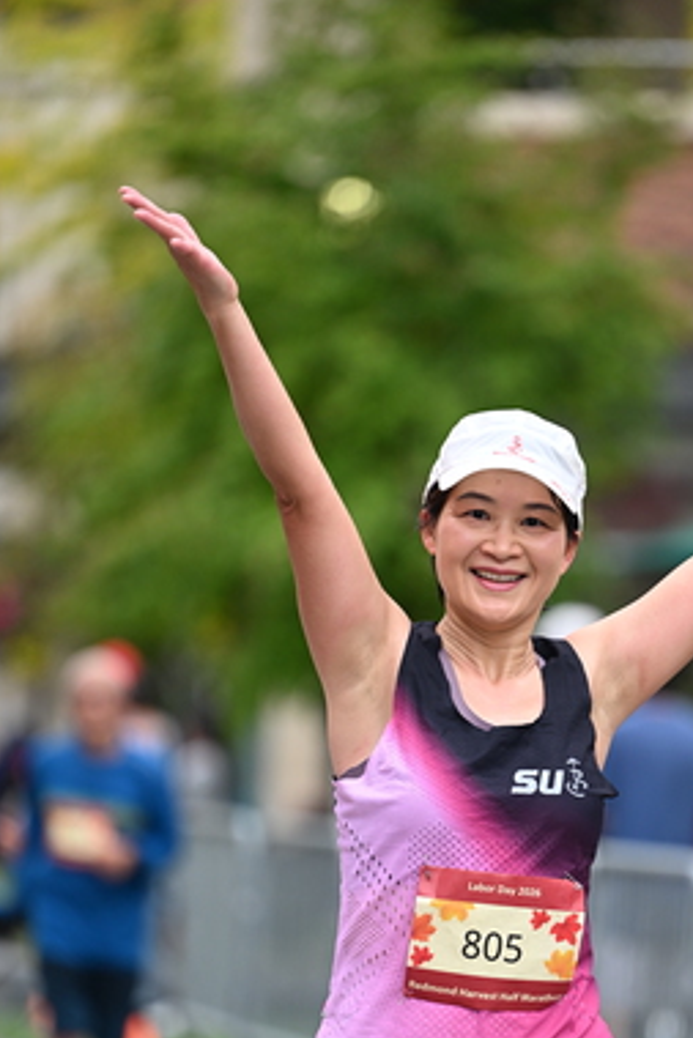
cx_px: 489
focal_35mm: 261
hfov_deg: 5.3
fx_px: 7529
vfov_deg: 7.9
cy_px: 663
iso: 640
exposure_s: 1/2000
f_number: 2.8
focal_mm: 180
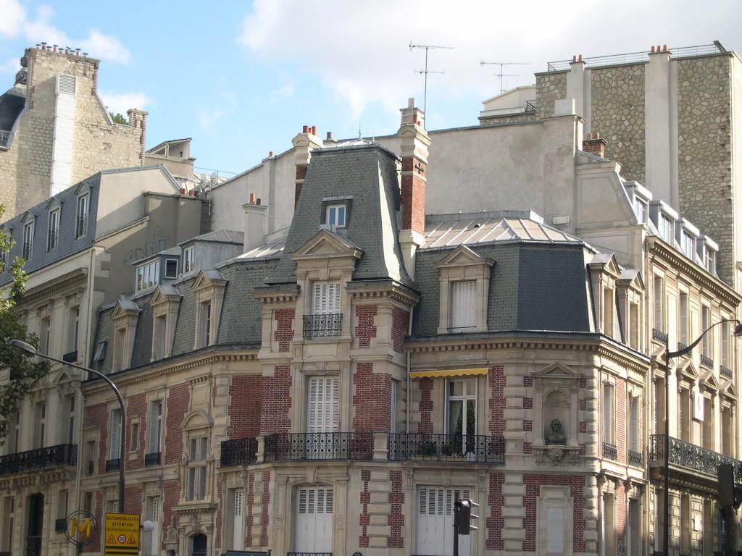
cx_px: 371
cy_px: 278
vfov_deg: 19.1
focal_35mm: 77
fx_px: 1651
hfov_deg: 25.3
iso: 100
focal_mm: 16.3
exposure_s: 1/360
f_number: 4
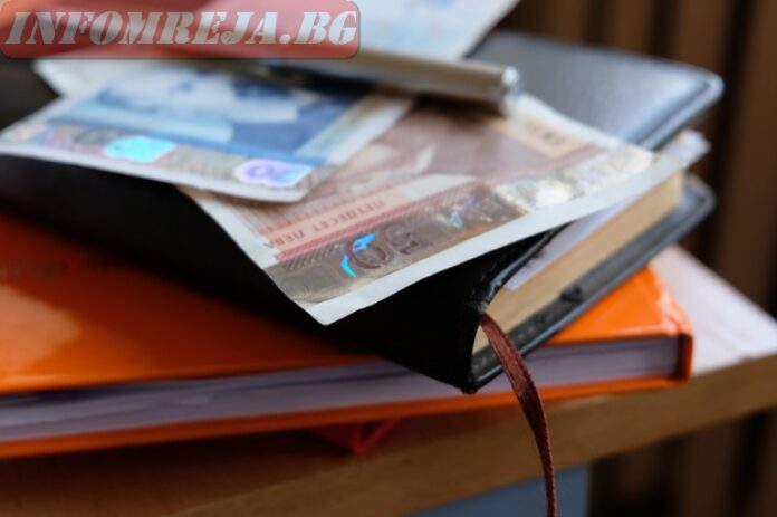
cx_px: 388
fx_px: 1143
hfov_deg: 37.5
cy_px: 258
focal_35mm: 53
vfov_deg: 25.5
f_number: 5
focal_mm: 35.5
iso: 1000
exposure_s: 1/60
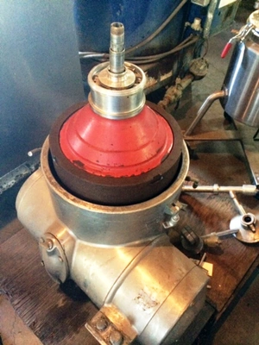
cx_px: 130
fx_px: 299
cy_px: 172
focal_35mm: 30
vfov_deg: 60.0
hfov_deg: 46.8
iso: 400
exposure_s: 1/15
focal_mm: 4.12
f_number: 2.2
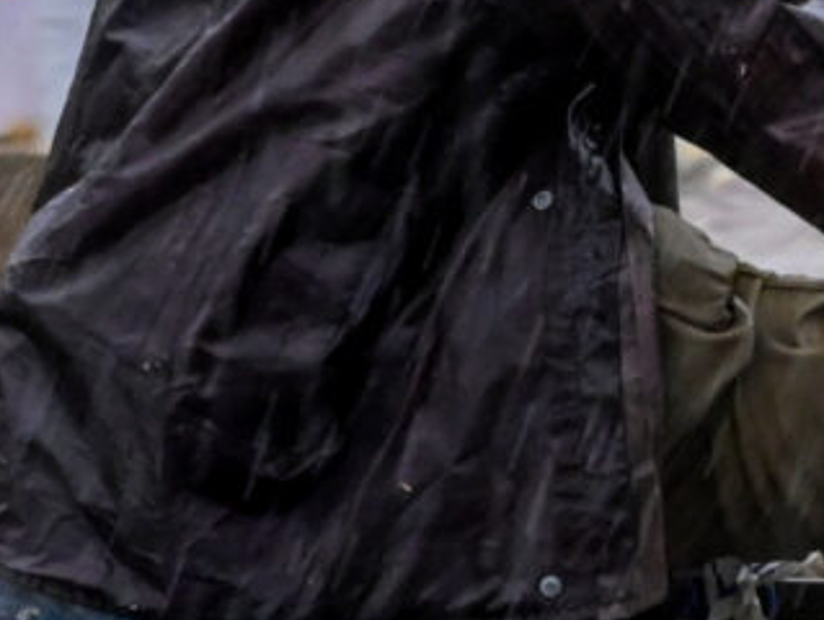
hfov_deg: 3.0
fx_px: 15609
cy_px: 496
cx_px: 920
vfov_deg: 2.3
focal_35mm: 655
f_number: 7.1
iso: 2500
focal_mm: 85
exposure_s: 1/250
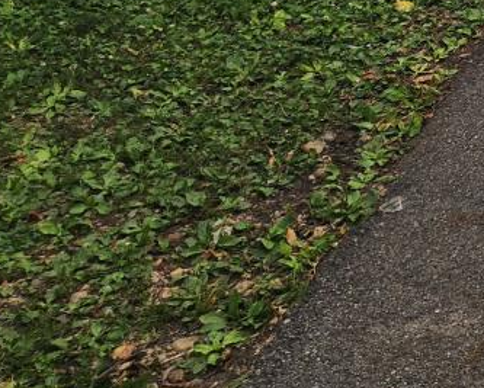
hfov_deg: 16.1
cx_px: 865
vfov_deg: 13.0
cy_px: -413
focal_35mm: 101
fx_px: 1448
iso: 12
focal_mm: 6.4
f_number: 1.8
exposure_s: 1/541
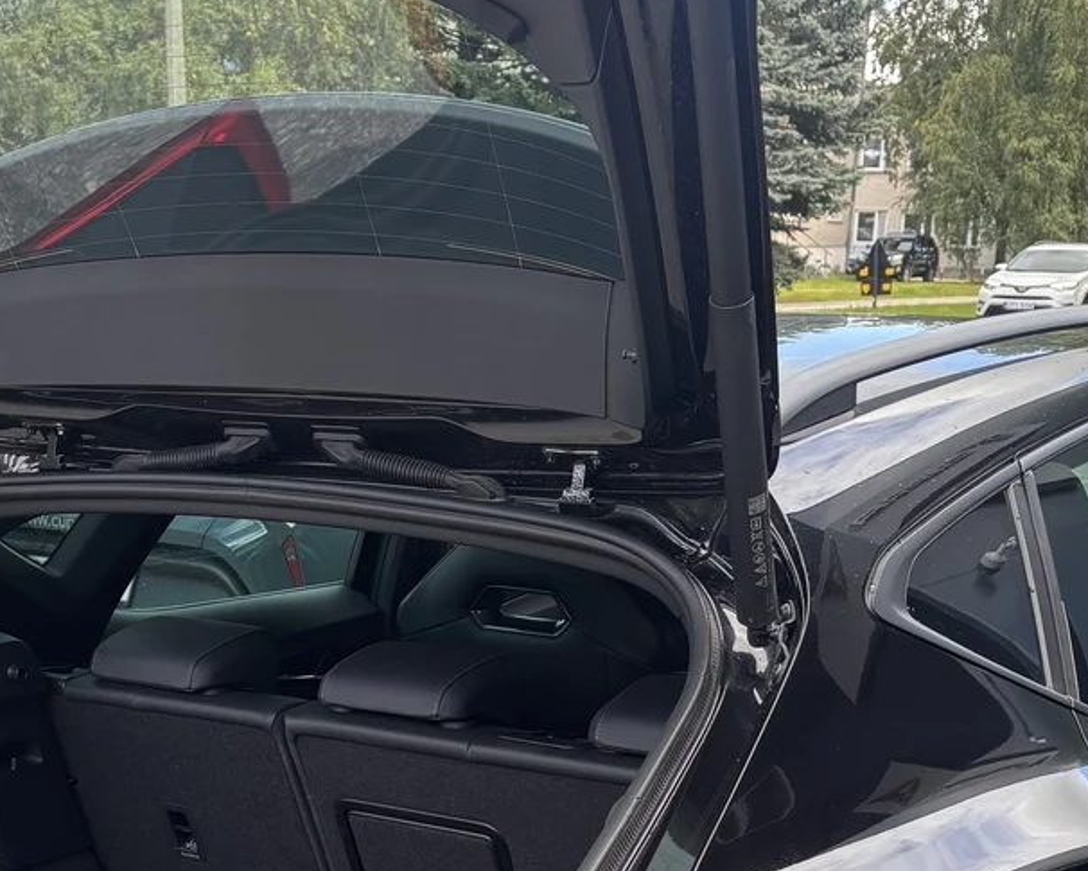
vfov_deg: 22.5
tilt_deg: -12.3
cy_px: 679
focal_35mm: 67
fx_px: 2158
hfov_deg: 28.0
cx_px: 296
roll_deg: -2.2
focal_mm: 5.96
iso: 40
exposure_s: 1/220
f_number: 1.6
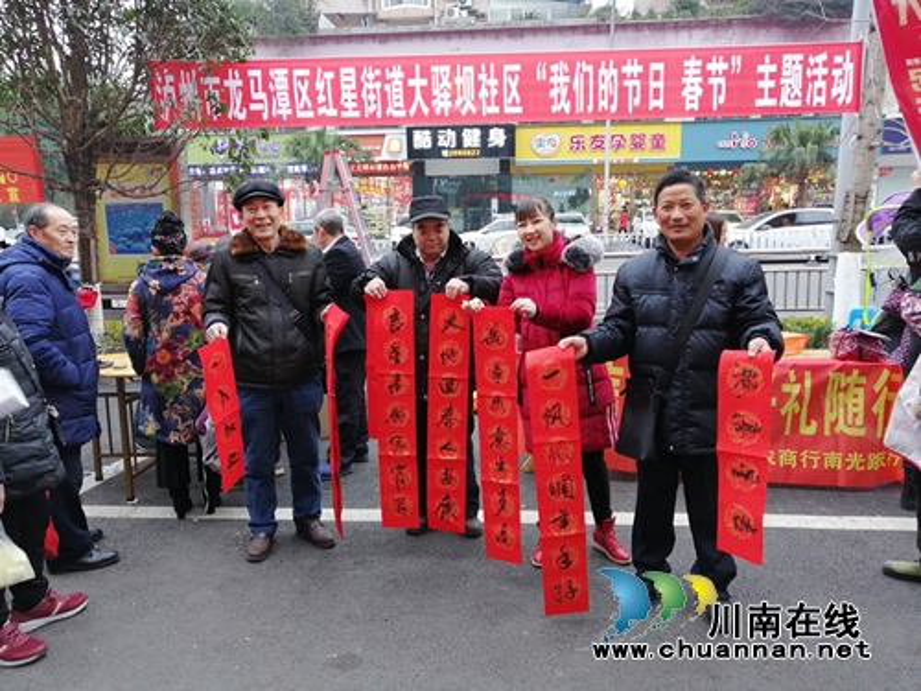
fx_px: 718
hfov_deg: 65.3
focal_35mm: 27
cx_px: 460
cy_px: 346
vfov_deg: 51.4
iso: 100
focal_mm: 3.88
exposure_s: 1/50
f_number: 1.8
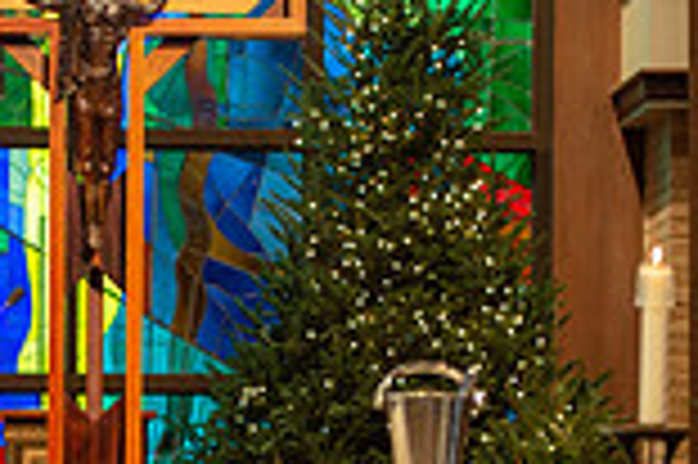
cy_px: 613
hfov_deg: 7.9
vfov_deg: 5.2
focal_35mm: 262
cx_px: 257
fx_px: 5074
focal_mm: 70
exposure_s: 1/100
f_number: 2.8
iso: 1250
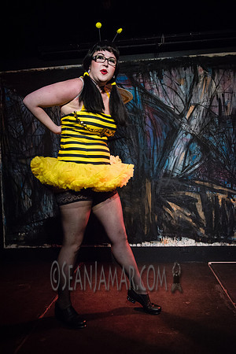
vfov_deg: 60.3
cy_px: 177
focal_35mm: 31
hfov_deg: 42.3
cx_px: 118
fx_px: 305
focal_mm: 31
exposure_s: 1/400
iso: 5000
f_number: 2.8
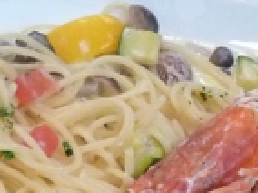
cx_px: 213
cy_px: 184
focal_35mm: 138
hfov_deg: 14.2
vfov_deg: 10.6
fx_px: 1027
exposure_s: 1/15
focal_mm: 4.5
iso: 400
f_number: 2.8
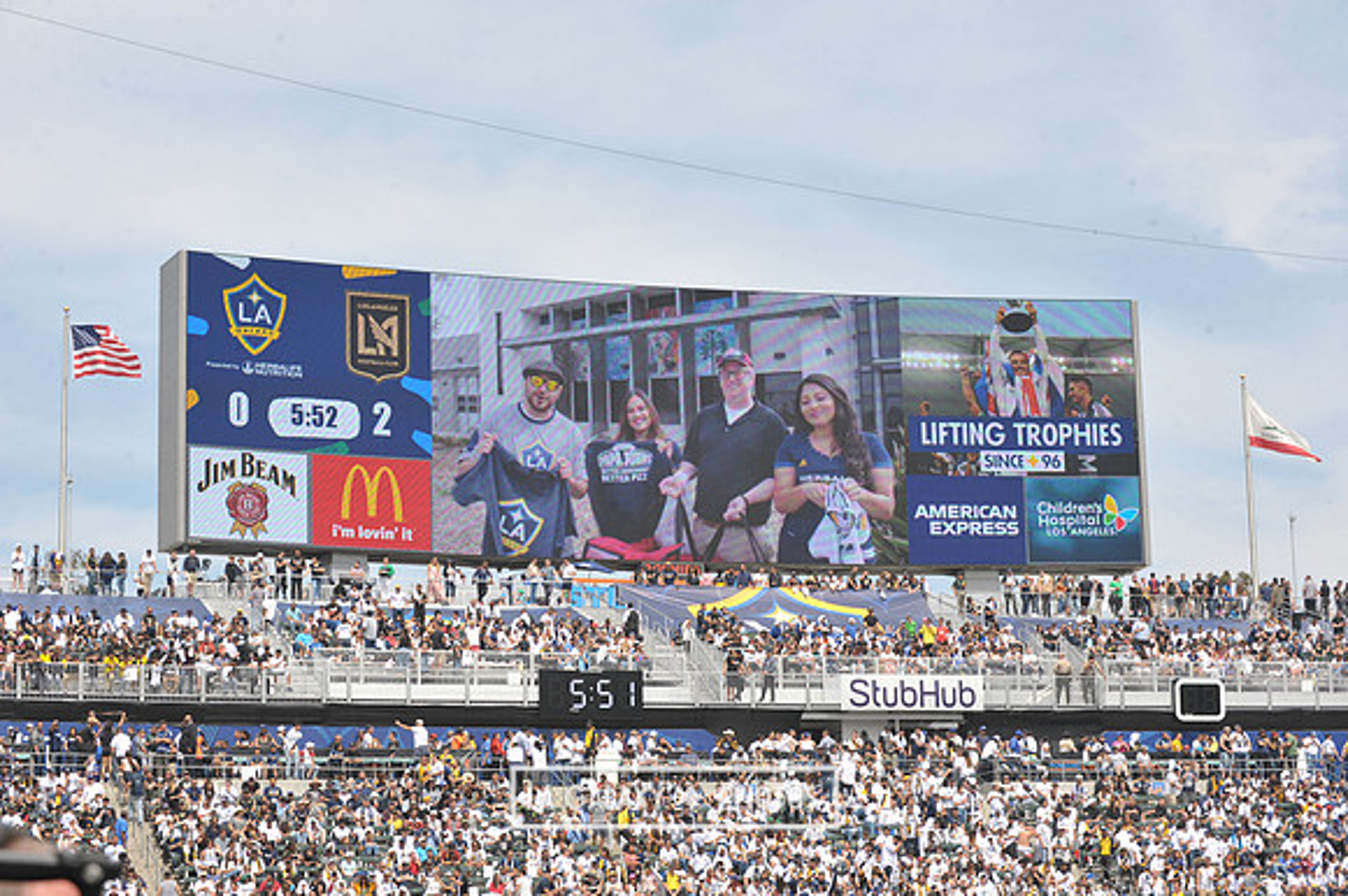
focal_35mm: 82
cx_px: 674
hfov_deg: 24.8
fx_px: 3069
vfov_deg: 16.6
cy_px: 448
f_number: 11
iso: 320
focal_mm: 82
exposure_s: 1/500
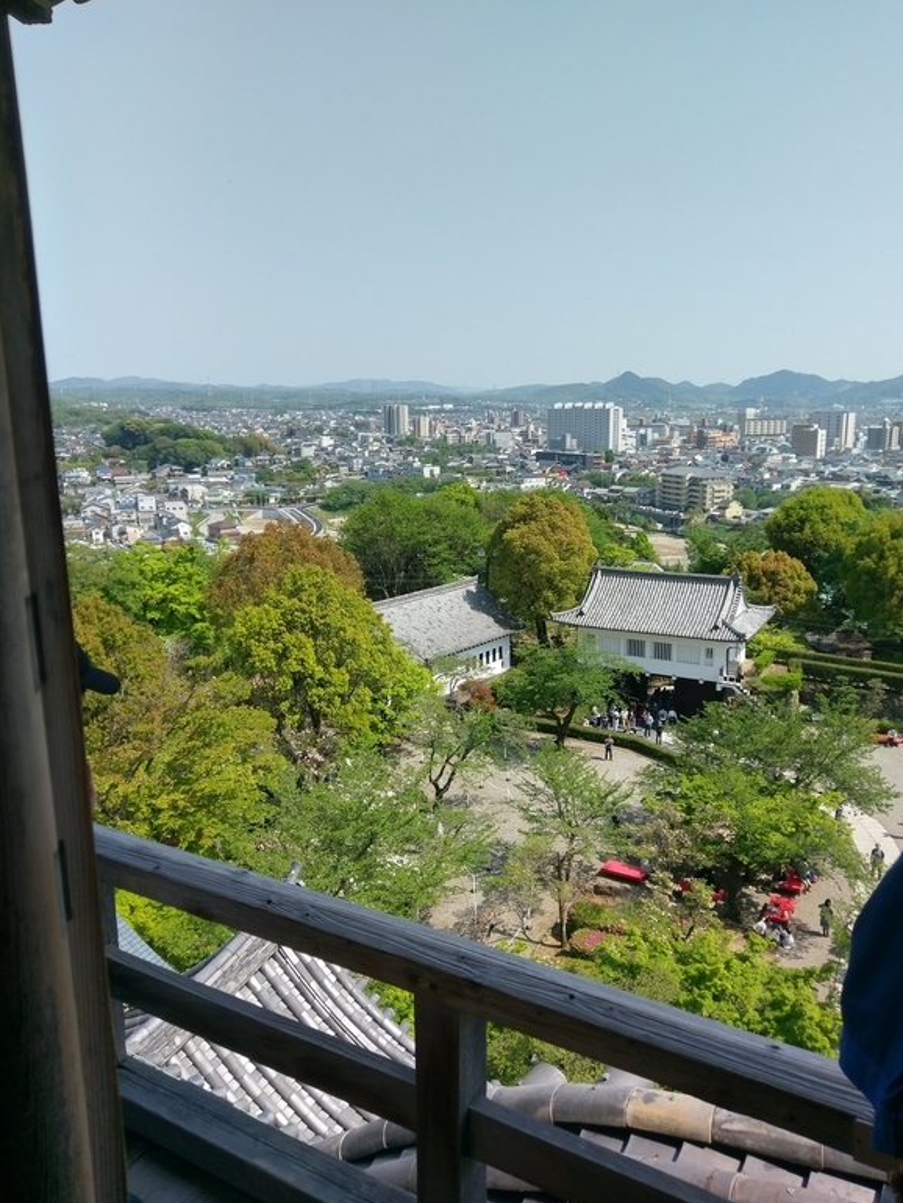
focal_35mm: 27
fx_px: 939
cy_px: 587
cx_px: 466
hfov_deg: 51.4
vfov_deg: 65.3
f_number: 1.8
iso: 100
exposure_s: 1/2909
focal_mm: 4.58
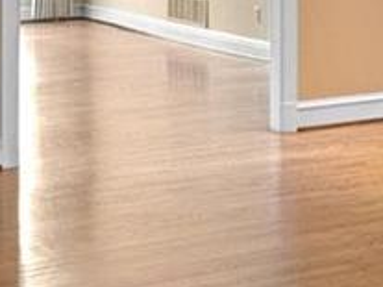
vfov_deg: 12.1
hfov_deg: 15.7
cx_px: 503
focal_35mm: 119
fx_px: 1316
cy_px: -81
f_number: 10
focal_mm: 8
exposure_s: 1/1.25
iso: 400
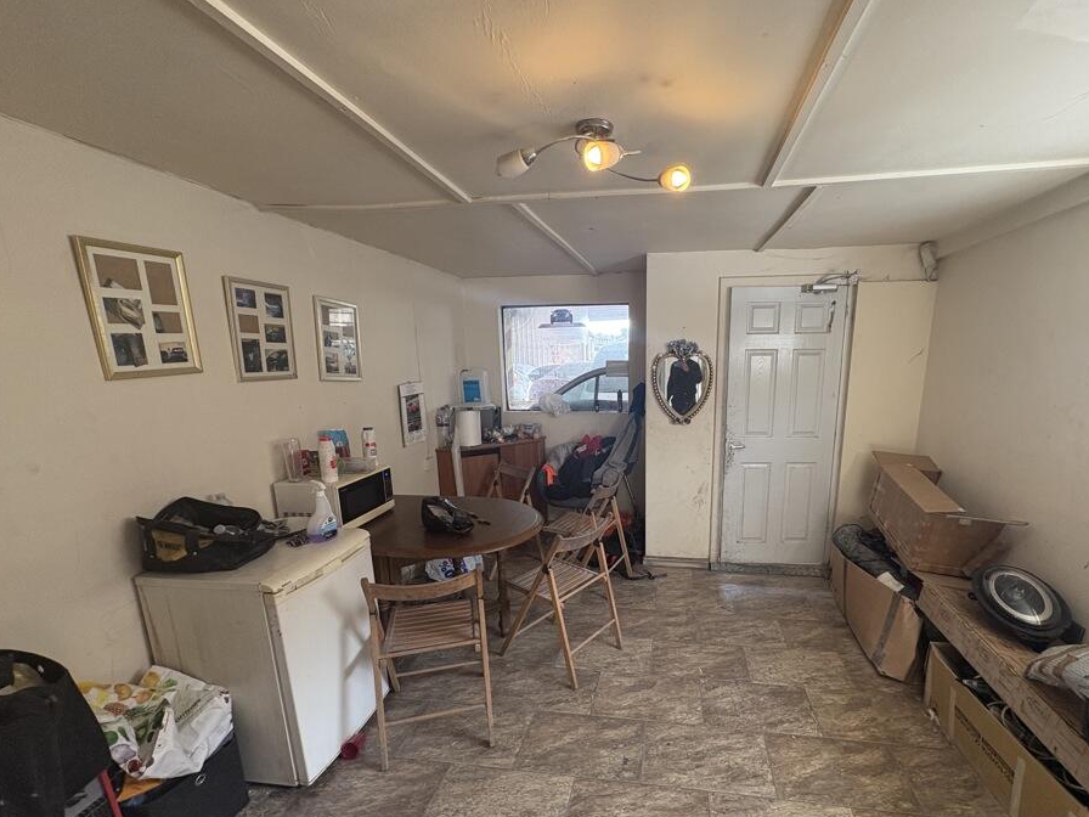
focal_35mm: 16
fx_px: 503
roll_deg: +1.4
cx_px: 609
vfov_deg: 77.7
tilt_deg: -12.0
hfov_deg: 94.1
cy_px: 463
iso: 250
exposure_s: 1/100
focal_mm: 2.22
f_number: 2.2
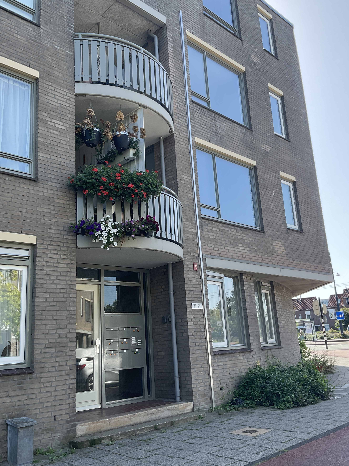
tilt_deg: +15.5
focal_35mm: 33
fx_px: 444
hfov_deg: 42.9
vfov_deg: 55.3
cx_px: 169
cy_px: 225
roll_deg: +3.6
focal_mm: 3
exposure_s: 1/415
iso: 16
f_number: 1.8
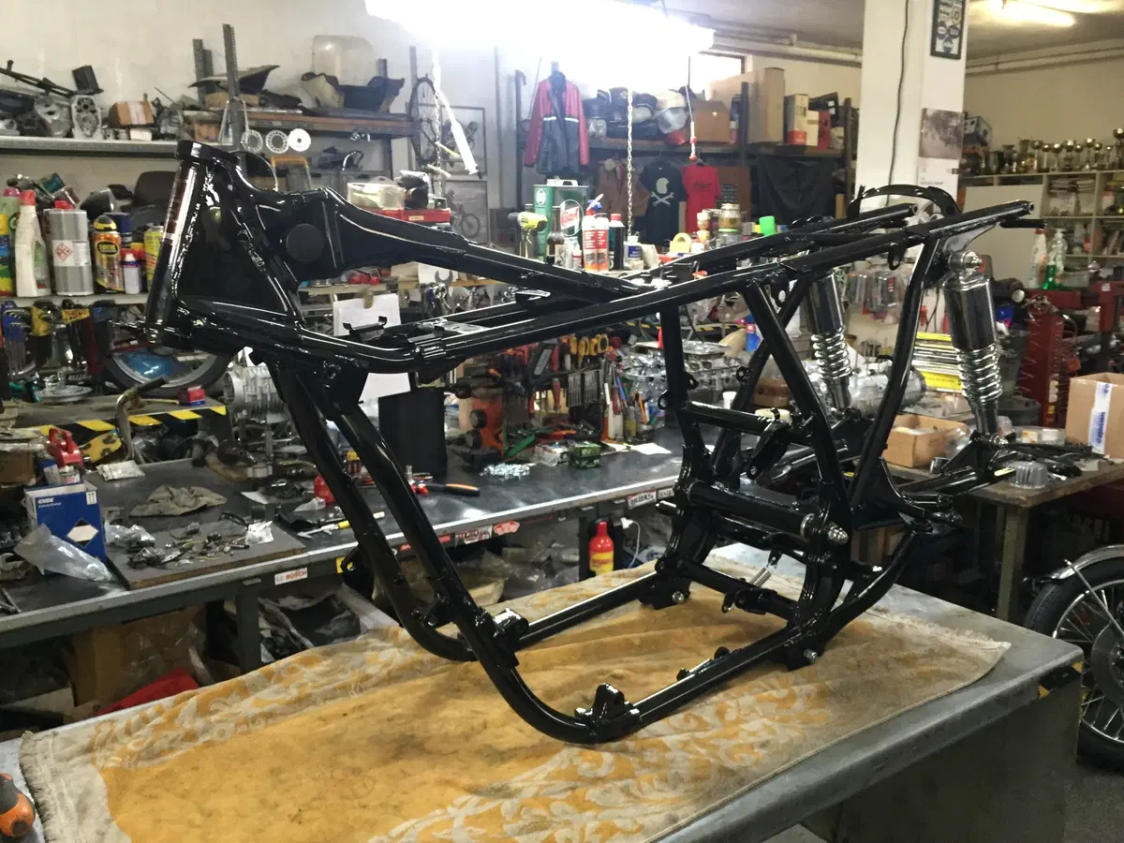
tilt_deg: -11.2
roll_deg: +0.7
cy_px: 422
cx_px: 562
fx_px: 942
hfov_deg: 61.7
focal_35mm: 29
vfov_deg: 48.2
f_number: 2.2
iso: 250
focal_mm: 4.15
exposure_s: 1/20
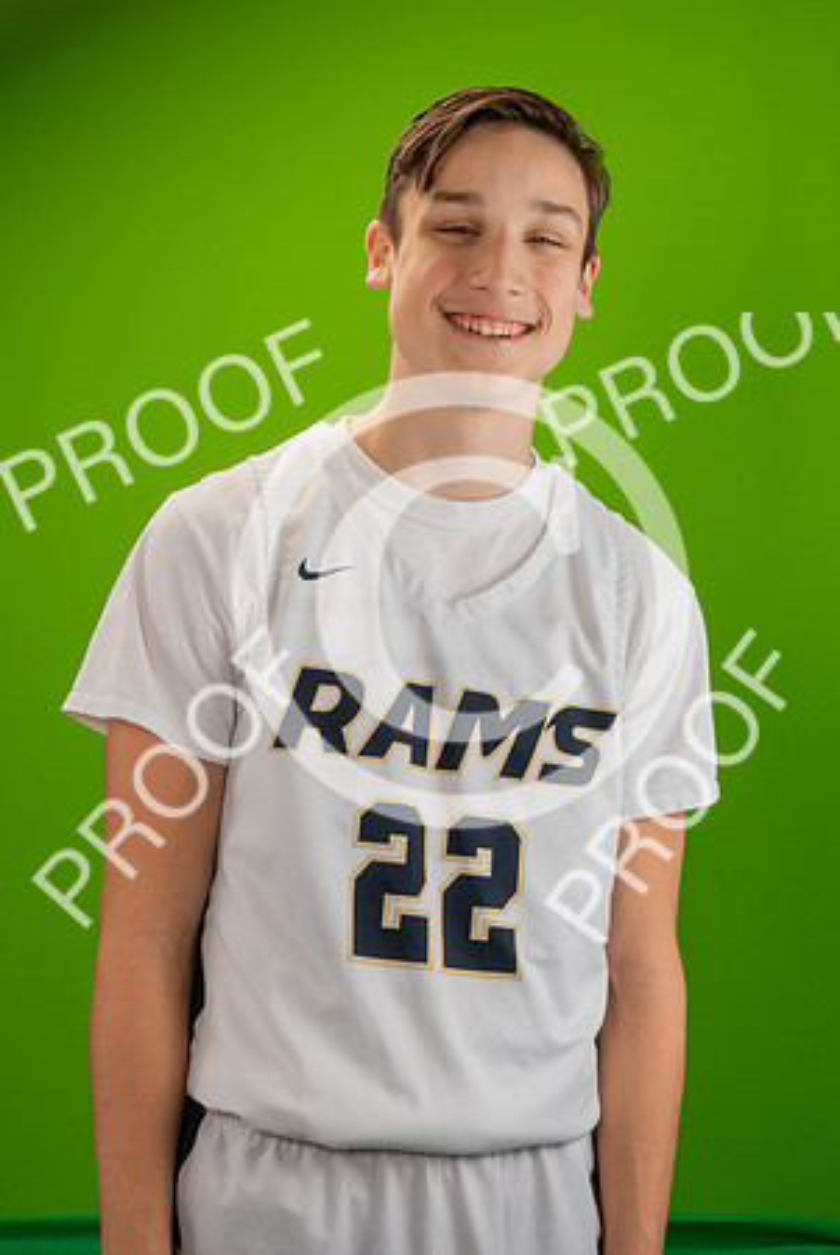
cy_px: 608
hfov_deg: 20.9
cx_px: 438
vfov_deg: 30.9
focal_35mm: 65
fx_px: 2272
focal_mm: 42
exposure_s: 1/60
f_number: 20
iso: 800
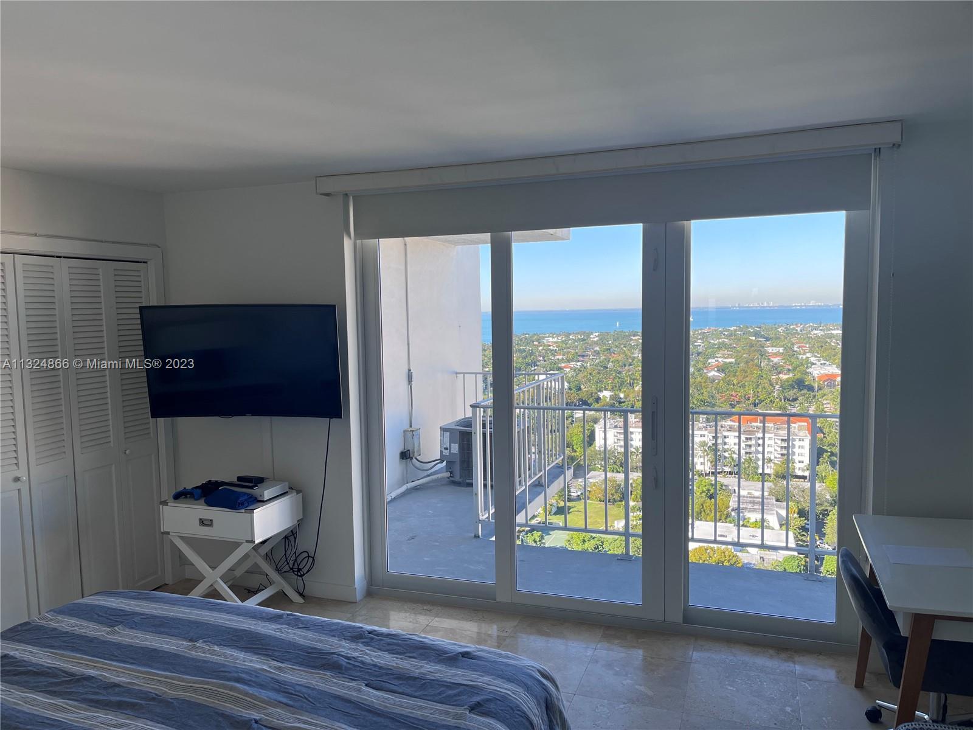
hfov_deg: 67.3
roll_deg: +1.5
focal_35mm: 26
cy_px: 365
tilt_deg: -5.7
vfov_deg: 53.1
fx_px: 731
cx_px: 486
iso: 50
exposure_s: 1/328
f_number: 1.6
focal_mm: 5.1
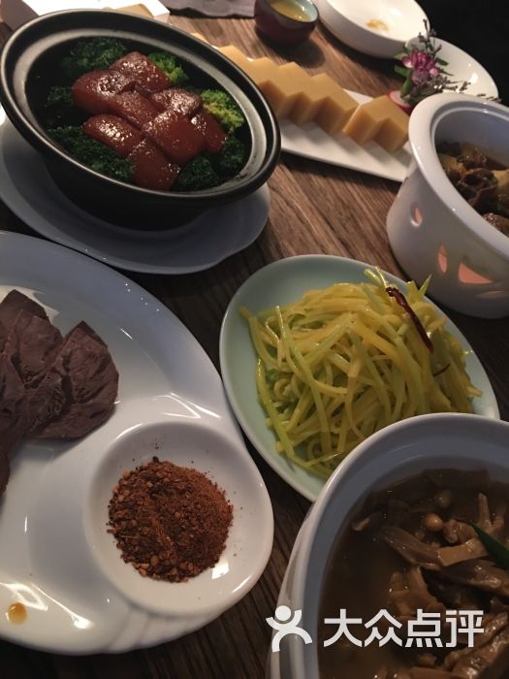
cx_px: 254
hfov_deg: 48.2
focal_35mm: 29
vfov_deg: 61.7
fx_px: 569
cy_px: 340
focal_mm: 4.15
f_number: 2.2
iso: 100
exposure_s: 1/4
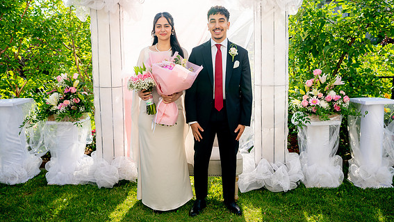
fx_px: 313
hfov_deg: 64.3
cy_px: 100
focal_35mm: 30
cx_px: 196
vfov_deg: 38.9
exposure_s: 1/500
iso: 100
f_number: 3.5
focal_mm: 28
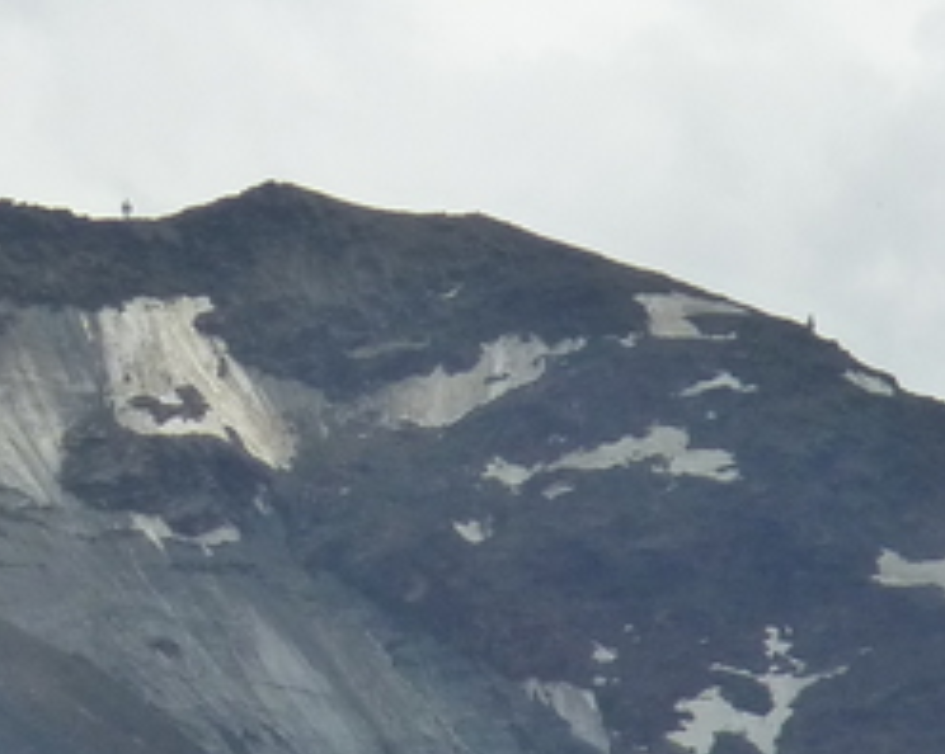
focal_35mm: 1489
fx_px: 41612
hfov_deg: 1.3
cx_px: 556
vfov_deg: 1.0
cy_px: 651
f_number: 6.3
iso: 200
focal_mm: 65.6
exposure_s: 1/640
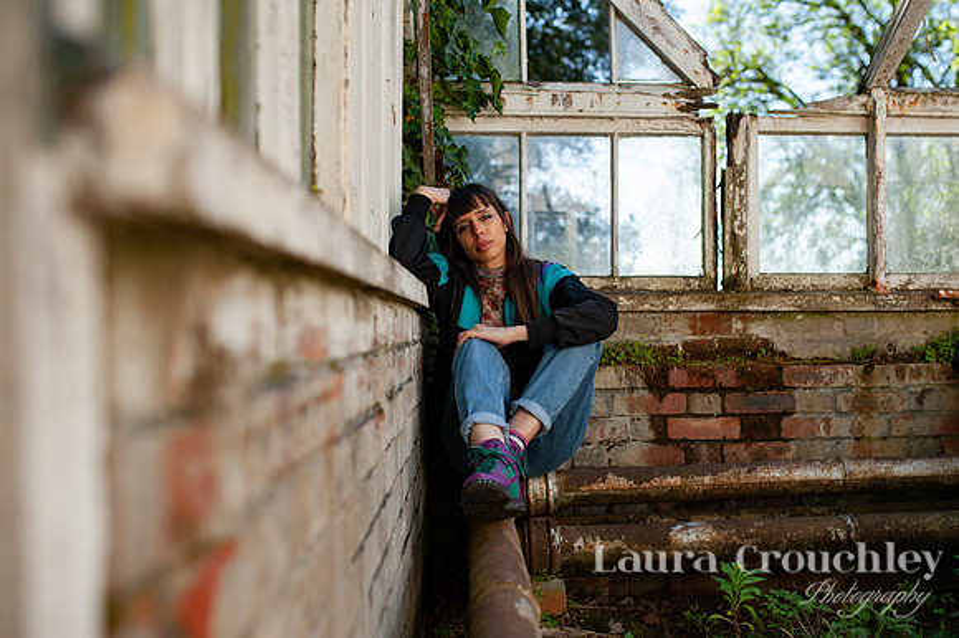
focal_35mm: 39
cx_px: 533
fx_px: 1049
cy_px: 334
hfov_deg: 49.0
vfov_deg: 33.8
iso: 320
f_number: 2.5
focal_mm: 35
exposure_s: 1/2500
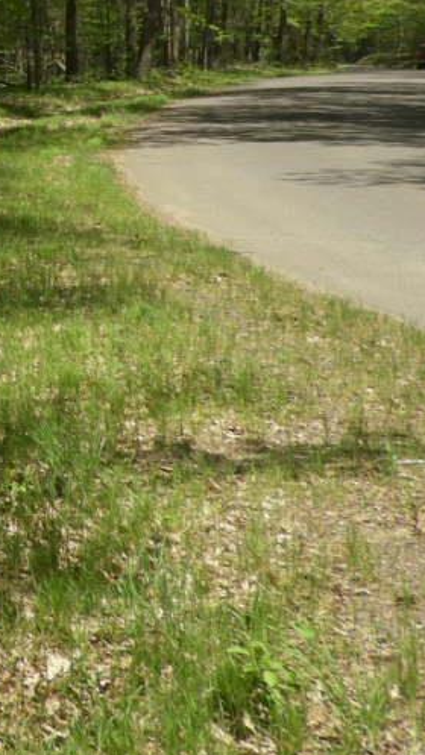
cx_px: -677
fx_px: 1683
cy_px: -62
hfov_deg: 11.3
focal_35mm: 84
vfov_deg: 23.8
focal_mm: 4.3
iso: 100
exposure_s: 1/800
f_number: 3.3
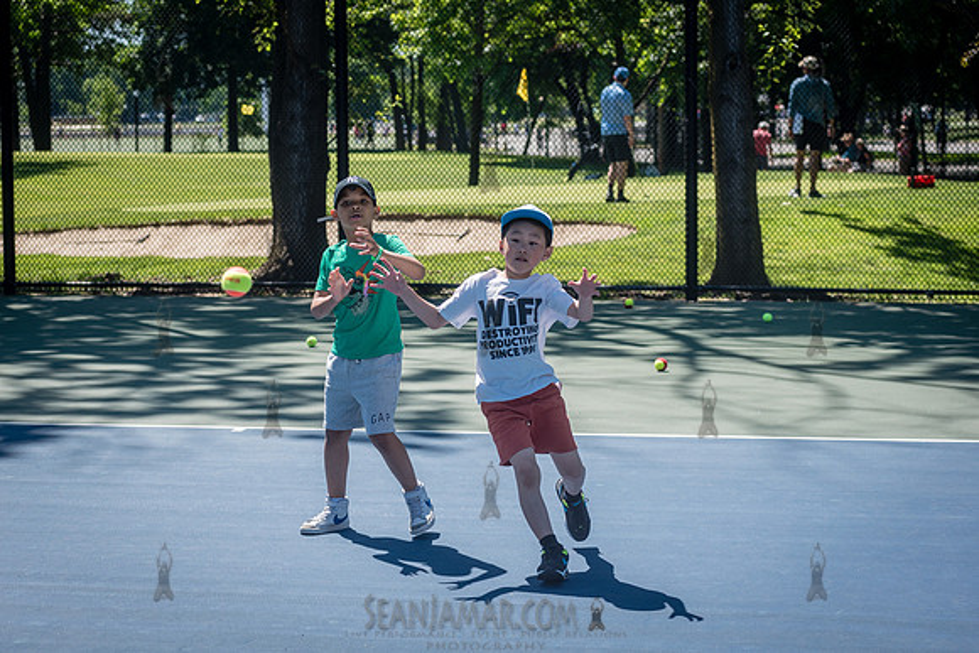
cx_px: 471
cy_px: 327
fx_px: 2324
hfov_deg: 23.8
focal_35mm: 85
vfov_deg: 16.0
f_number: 5
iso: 200
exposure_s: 1/1250
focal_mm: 80
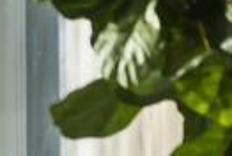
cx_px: -554
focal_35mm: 453
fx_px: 2926
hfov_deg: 4.3
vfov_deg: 3.0
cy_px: 176
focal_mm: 58
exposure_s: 1/640
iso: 500
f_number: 4
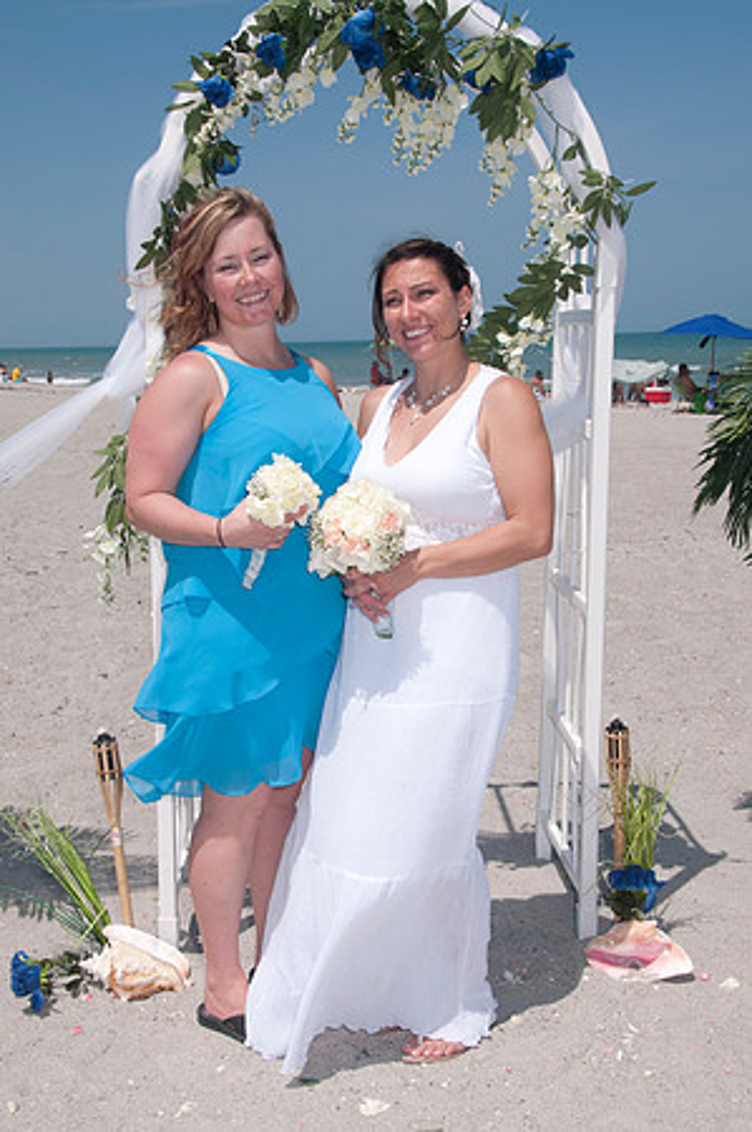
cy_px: 566
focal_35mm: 48
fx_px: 1507
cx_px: 376
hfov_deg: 28.0
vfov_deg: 41.2
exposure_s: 1/250
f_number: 13
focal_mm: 32
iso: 100
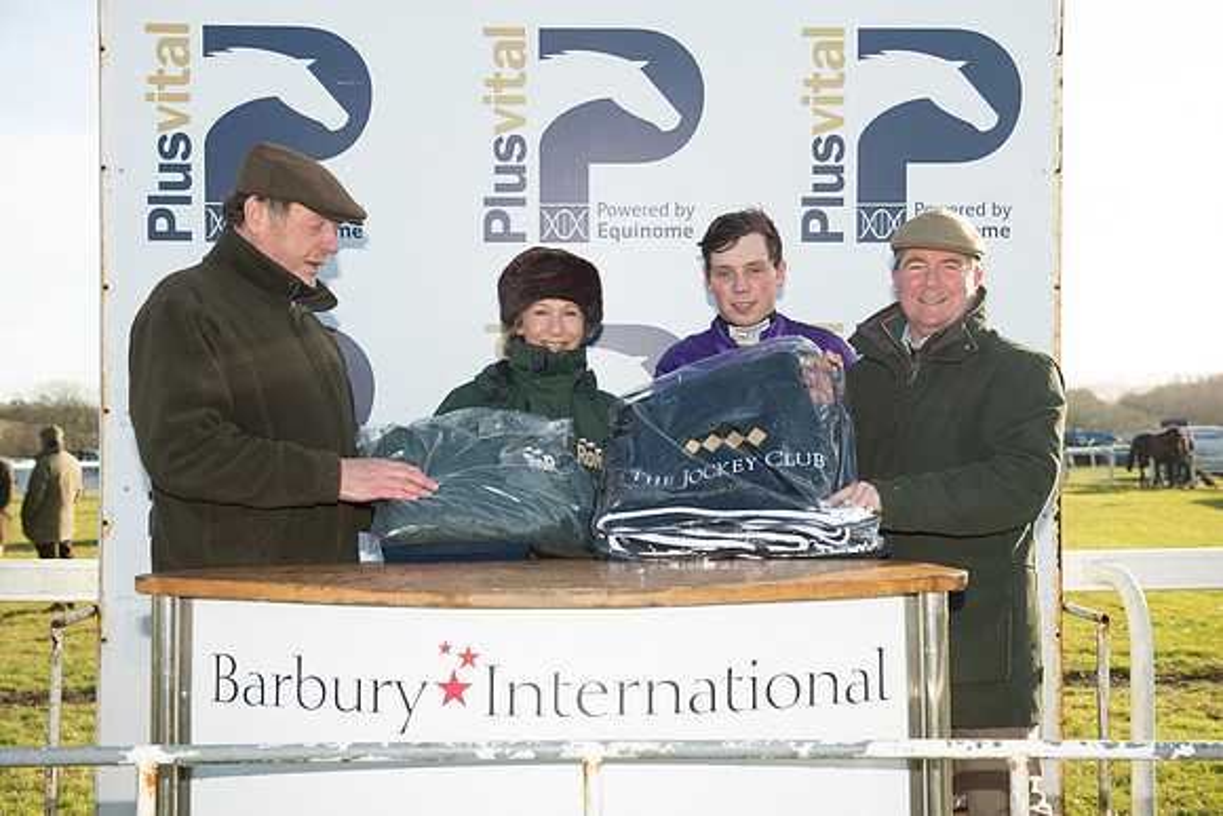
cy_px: 408
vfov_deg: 28.1
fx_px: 1631
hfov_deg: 41.1
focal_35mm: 48
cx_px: 612
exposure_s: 1/200
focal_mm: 48
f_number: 5
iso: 100
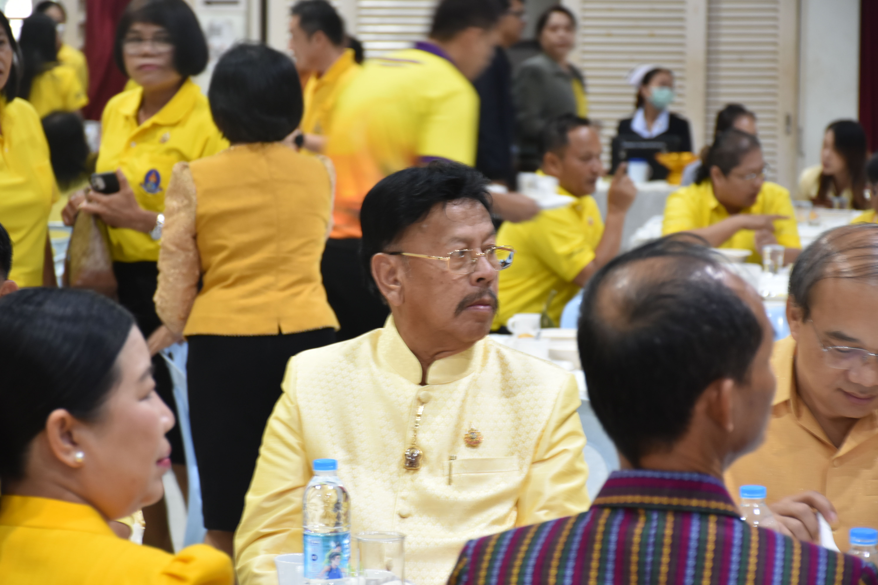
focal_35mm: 135
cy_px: 292
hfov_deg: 15.2
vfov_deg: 10.2
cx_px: 439
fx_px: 3292
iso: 800
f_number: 5.3
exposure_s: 1/25
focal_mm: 90
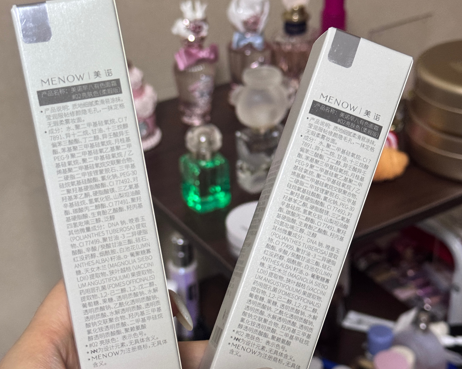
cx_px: 232
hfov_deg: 30.0
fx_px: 861
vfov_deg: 24.2
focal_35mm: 63
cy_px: 197
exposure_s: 1/40
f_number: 1.78
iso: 400
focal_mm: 6.76
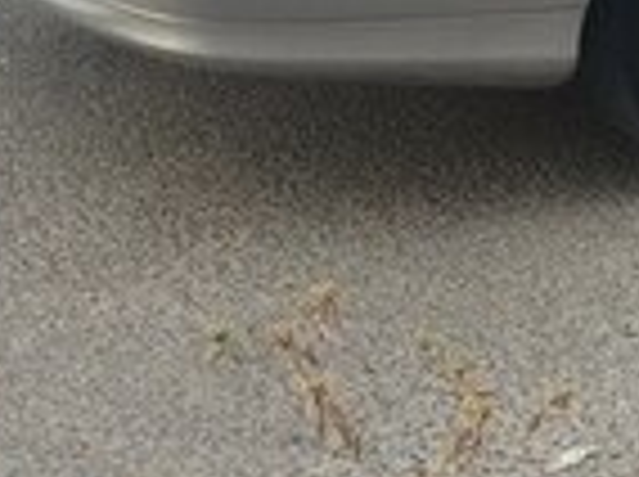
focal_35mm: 135
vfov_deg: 10.7
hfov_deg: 13.7
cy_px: -169
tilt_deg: -18.2
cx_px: 986
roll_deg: -1.1
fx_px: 2488
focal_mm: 4.15
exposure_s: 1/144
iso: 32
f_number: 2.2
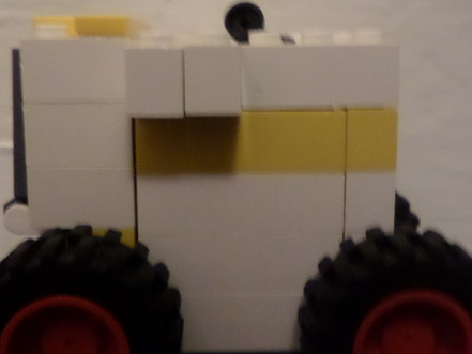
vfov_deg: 29.7
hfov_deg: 38.8
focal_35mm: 49
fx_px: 668
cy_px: 161
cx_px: 267
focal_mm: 4.3
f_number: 3.1
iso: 400
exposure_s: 1/10
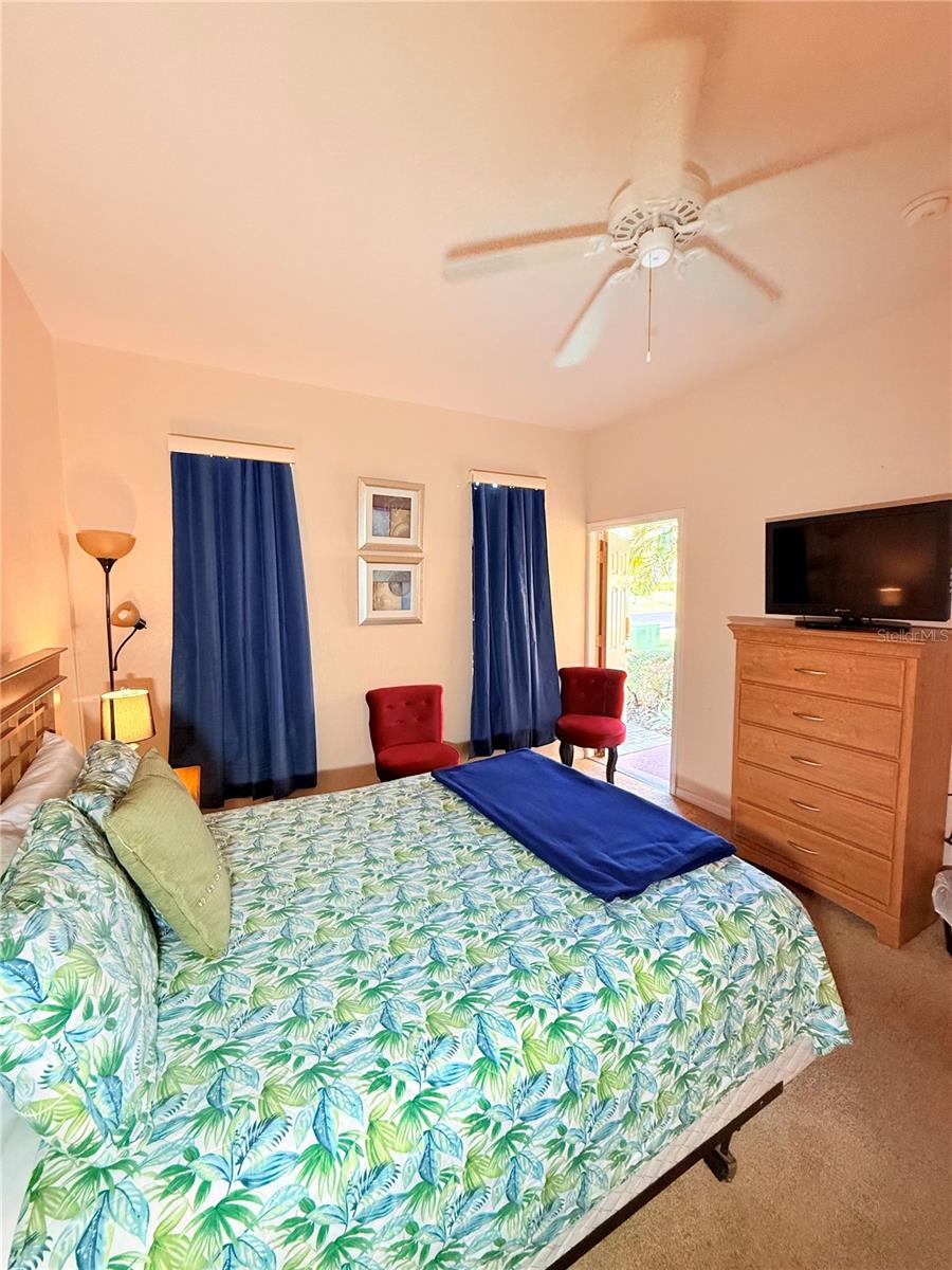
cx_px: 476
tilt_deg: -4.4
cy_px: 635
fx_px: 513
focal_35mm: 14
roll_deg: +0.7
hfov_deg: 85.7
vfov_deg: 102.1
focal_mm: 2.22
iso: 320
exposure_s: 1/103
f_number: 2.2
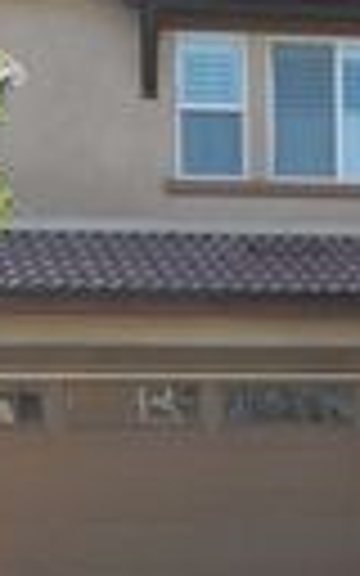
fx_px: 2072
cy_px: 605
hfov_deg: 9.8
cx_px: 418
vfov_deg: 15.5
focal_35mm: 132
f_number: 2.8
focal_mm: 5.7
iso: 80
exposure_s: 1/400
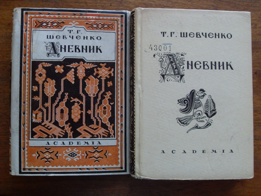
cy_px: 98
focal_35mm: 35
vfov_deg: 40.7
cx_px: 130
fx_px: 264
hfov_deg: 52.6
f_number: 2.8
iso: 120
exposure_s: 1/45
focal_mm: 6.3
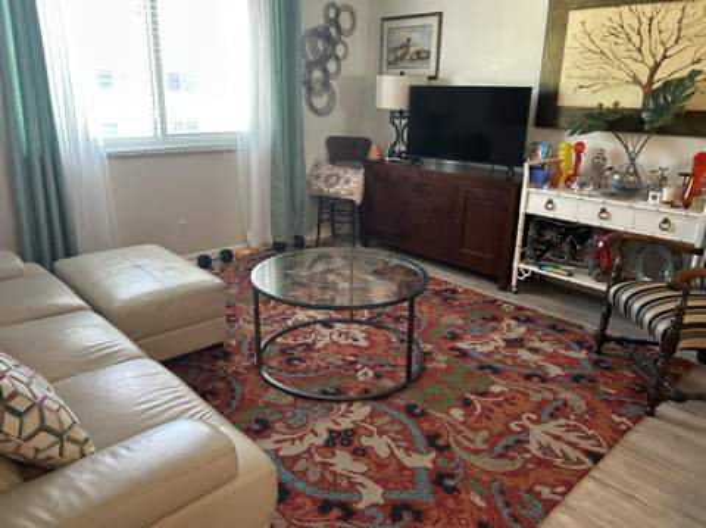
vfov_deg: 53.0
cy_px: 264
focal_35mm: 26
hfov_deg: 67.4
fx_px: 530
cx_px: 353
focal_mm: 5.7
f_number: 1.5
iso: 250
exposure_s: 1/60
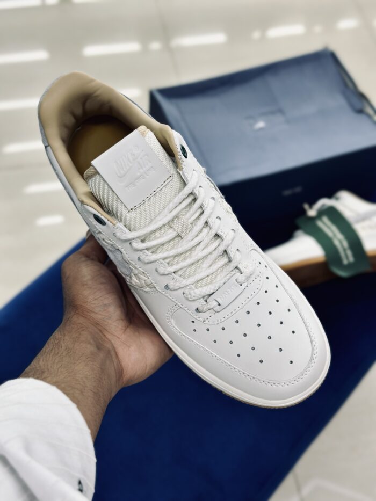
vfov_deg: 39.7
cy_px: 250
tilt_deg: -56.3
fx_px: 695
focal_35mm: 48
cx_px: 188
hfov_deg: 30.3
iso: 64
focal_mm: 6.86
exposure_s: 1/129
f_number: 1.78
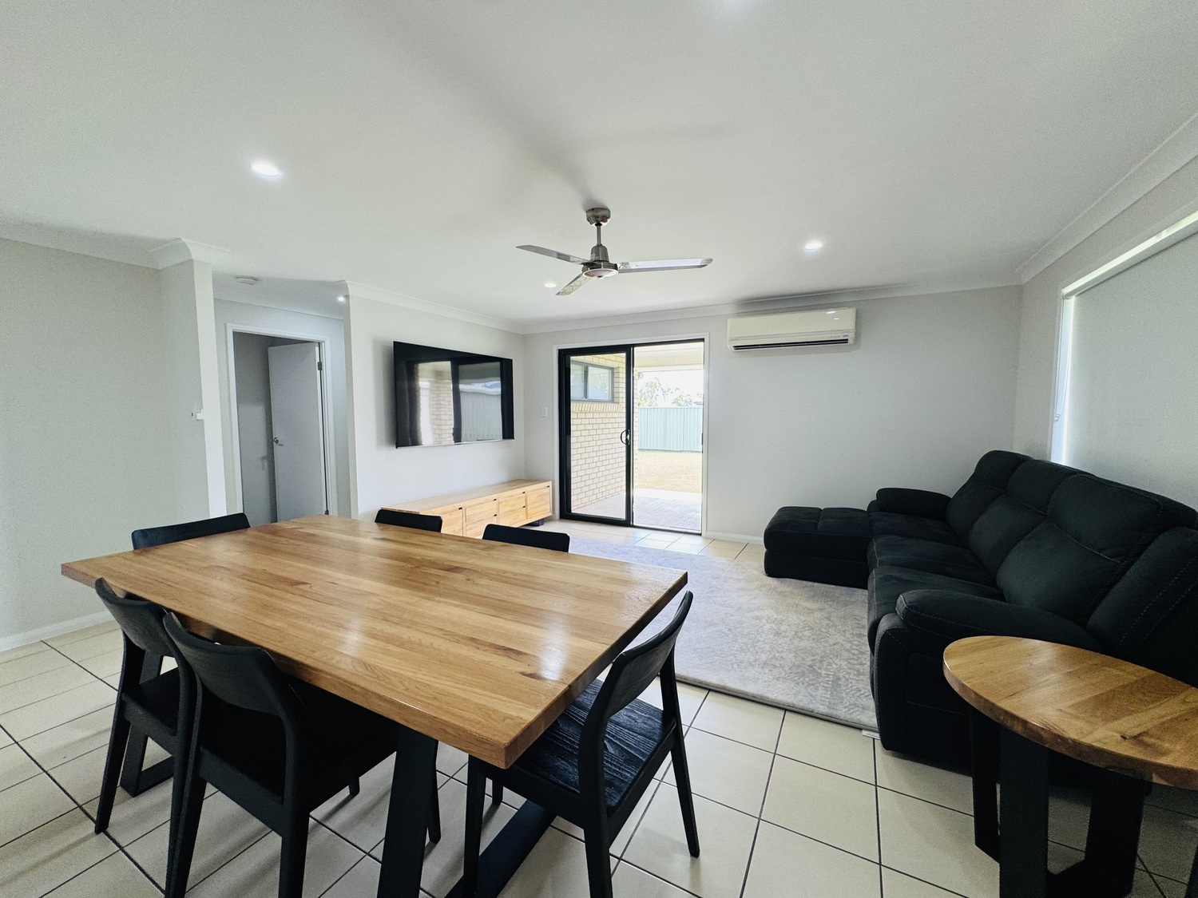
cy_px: 449
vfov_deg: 85.7
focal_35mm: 14
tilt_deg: -4.1
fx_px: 485
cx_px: 599
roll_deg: +0.7
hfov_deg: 102.1
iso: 64
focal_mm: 2.22
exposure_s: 1/100
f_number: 2.2
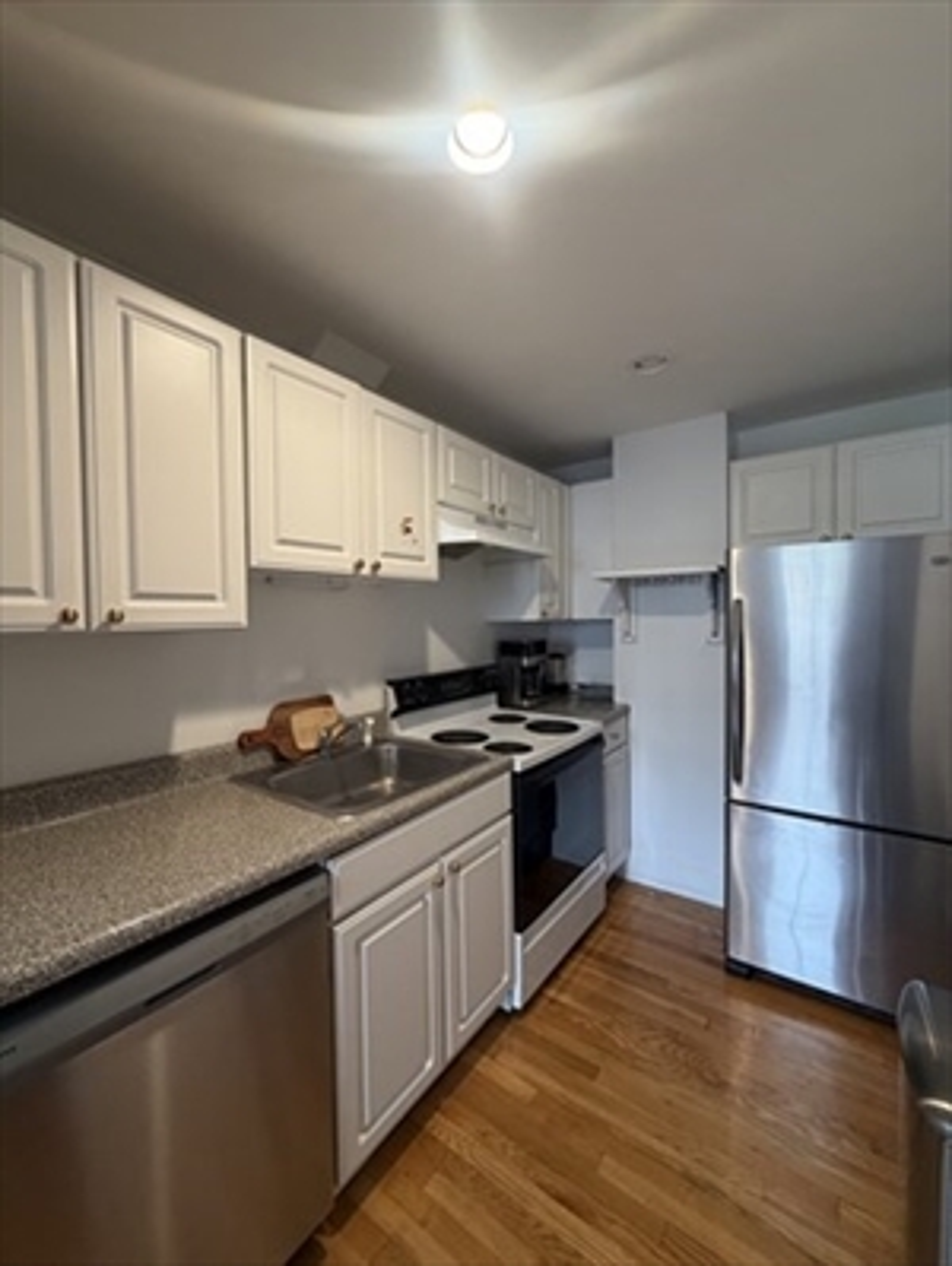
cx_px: 476
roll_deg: +1.6
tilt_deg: -2.0
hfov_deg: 85.8
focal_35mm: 14
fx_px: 513
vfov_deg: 102.0
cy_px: 633
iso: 250
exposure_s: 1/60
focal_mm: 2.22
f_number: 2.2
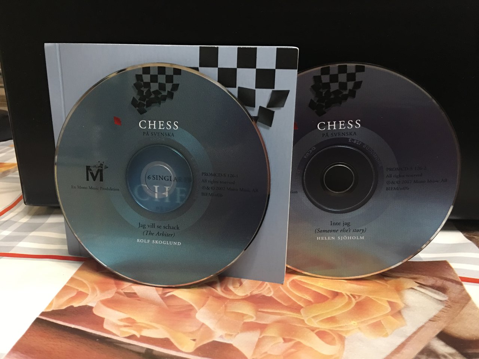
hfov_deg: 61.7
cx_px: 240
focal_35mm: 29
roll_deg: -1.3
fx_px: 401
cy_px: 180
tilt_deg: -17.3
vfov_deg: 48.2
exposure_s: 1/8
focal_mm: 4.15
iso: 125
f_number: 2.2
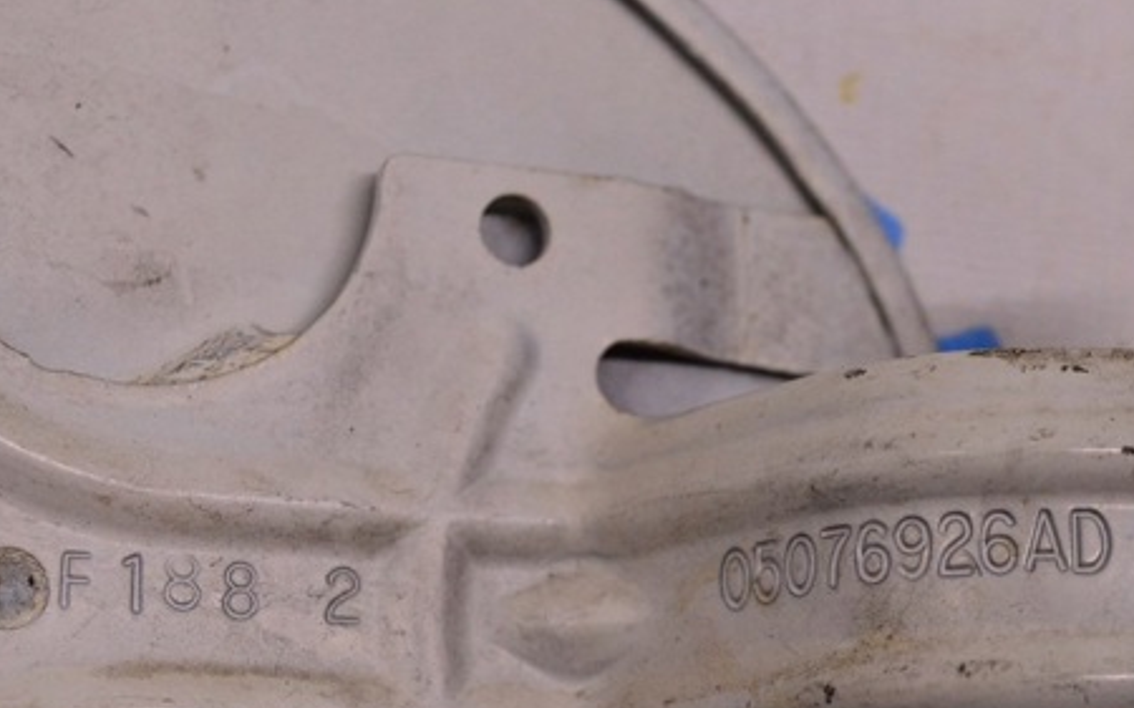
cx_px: 718
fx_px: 3019
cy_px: 470
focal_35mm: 98
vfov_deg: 13.4
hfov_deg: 21.2
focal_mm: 45
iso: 1600
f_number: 8
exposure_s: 1/200
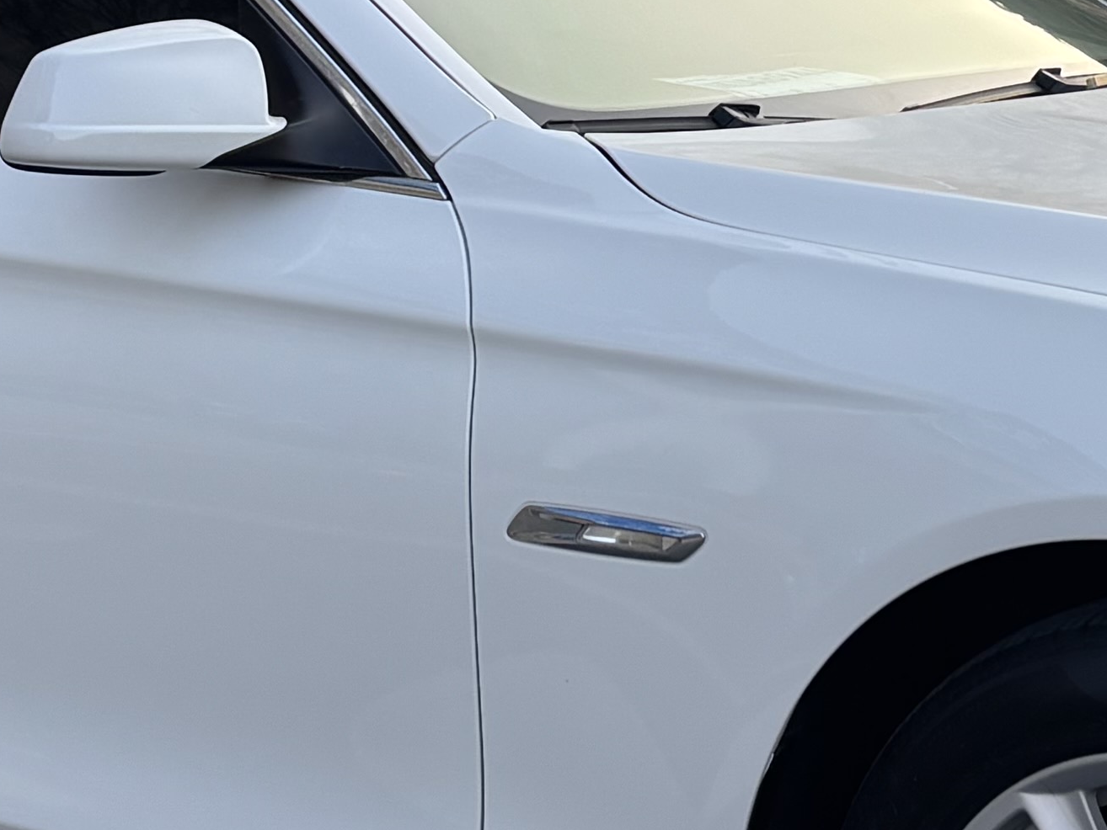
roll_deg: +1.0
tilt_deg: -2.9
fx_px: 3614
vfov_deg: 12.9
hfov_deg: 17.4
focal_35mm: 113
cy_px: -45
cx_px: 628
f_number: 1.6
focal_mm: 5.96
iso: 50
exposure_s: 1/426
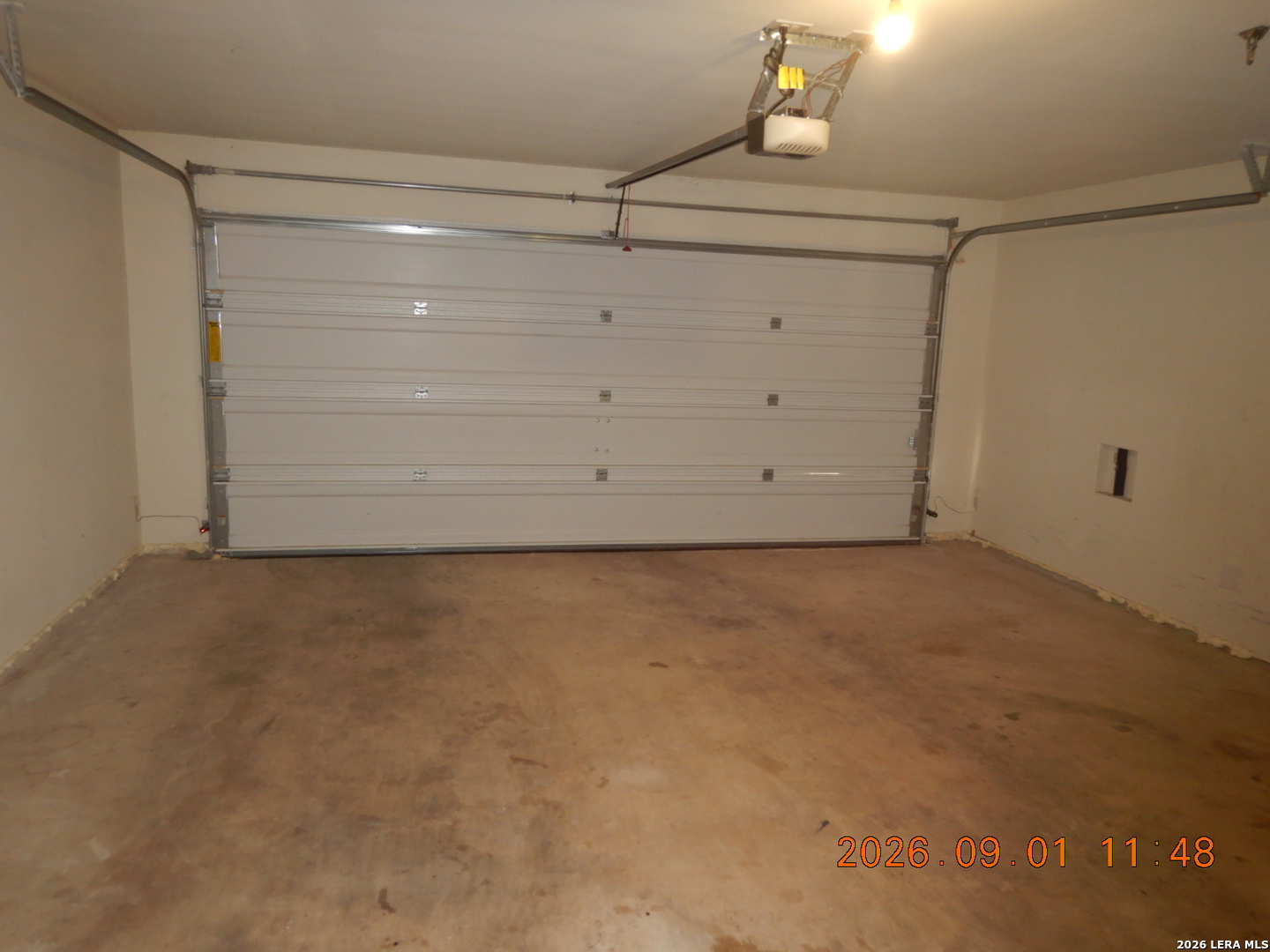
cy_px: 476
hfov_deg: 71.6
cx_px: 635
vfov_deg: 56.8
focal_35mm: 24
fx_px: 881
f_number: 2.8
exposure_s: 1/30
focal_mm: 4.3
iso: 200
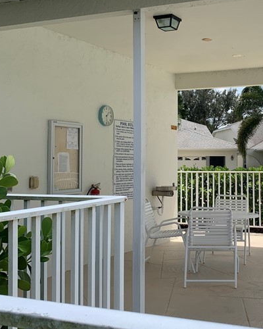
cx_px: 211
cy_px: 143
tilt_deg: +2.3
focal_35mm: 52
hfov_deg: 28.5
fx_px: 506
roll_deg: -0.5
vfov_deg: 35.9
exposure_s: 1/3086
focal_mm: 4.25
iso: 25
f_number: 1.8
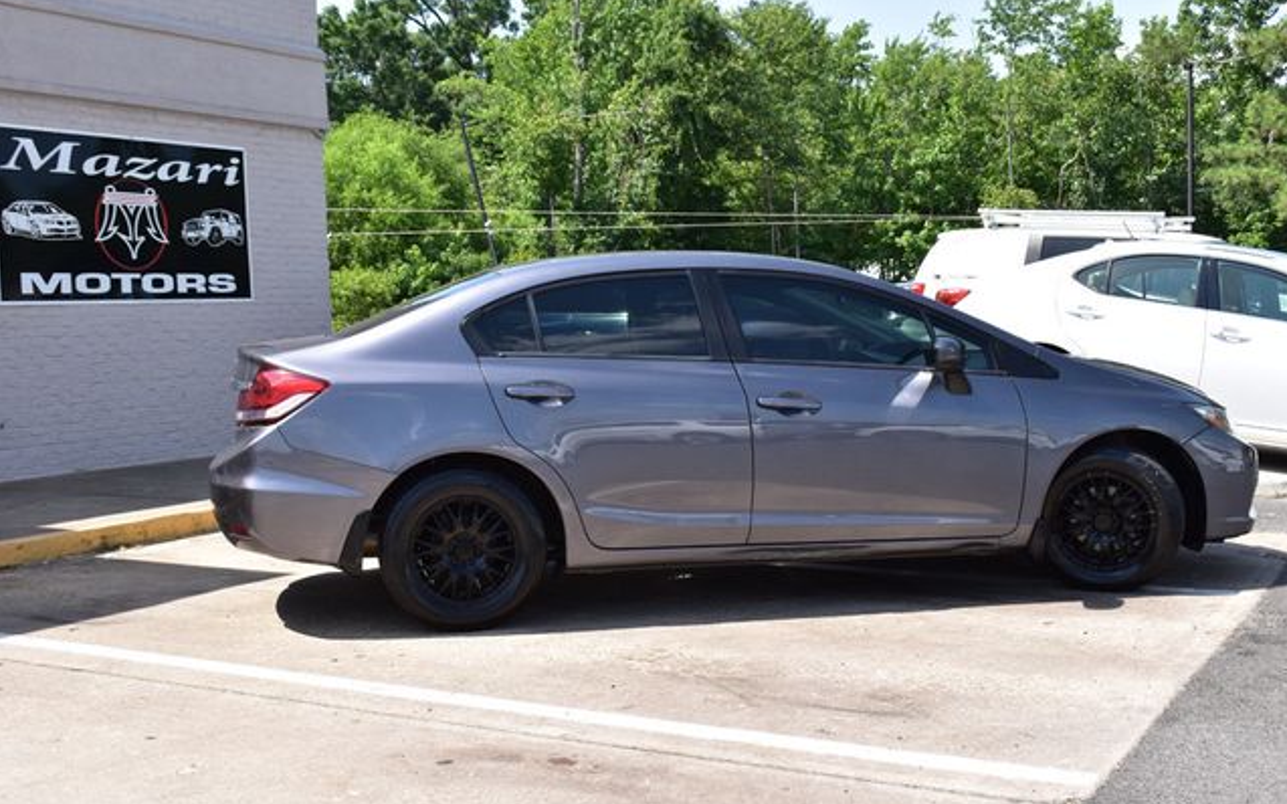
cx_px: 645
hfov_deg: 44.8
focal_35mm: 45
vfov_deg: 28.9
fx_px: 1561
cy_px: 412
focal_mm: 29
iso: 400
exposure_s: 1/400
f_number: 11
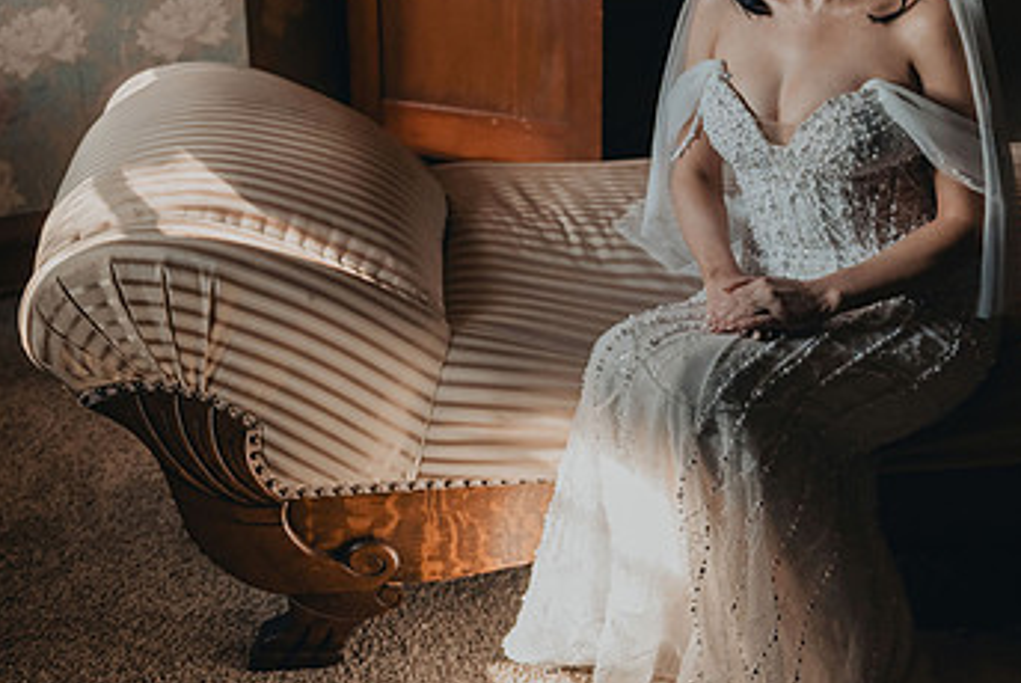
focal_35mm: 64
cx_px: 617
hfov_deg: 31.3
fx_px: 1817
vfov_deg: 21.0
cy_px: 126
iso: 1250
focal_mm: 38
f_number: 2.8
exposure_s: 1/1250
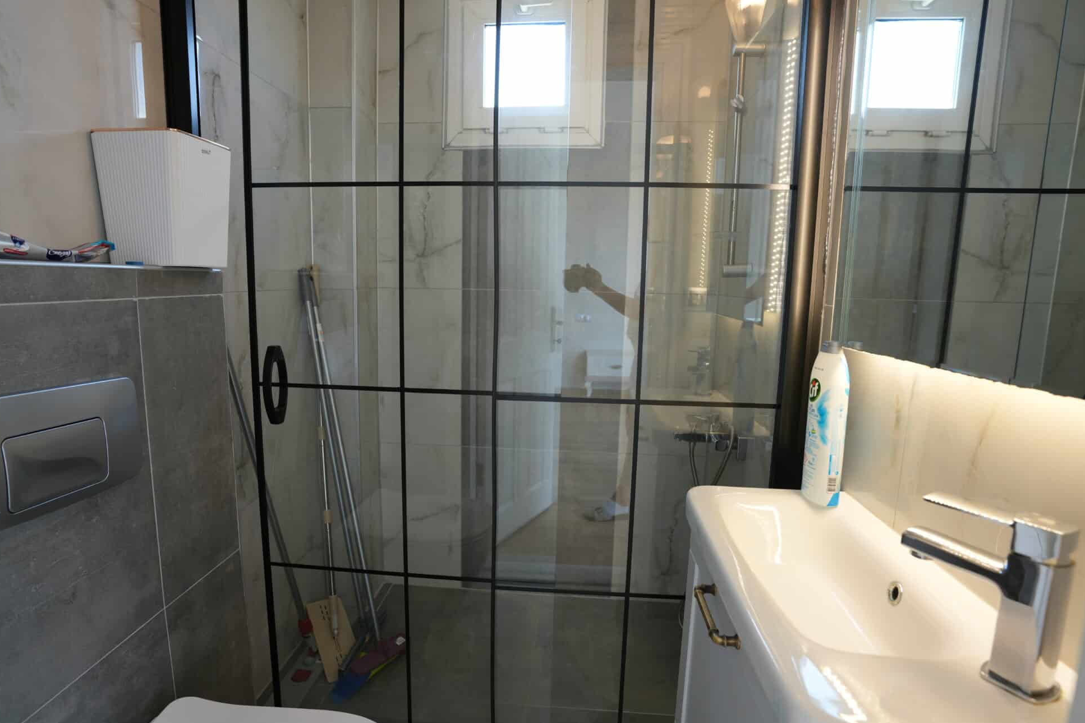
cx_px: 522
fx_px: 542
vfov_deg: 67.4
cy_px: 364
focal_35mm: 18
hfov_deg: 90.0
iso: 250
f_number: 4
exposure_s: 1/60
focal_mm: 17
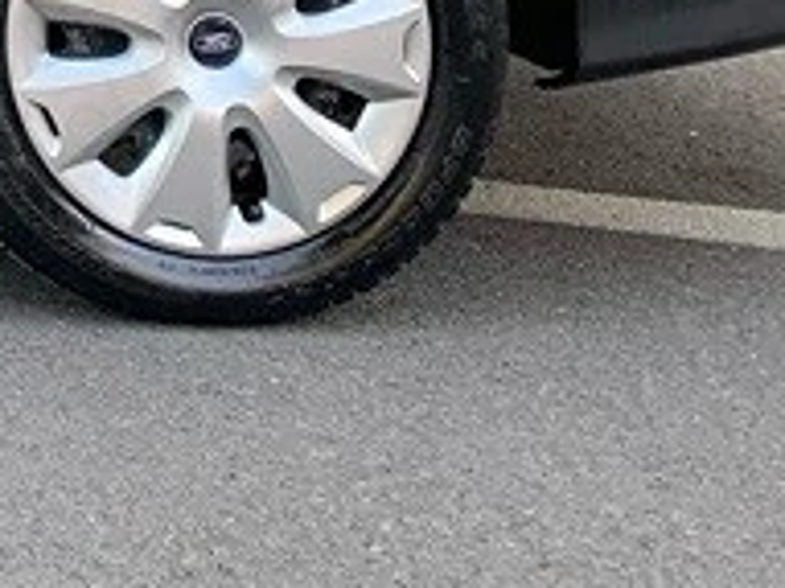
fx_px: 3082
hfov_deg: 12.2
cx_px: -958
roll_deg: -0.6
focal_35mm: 136
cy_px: -785
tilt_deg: -2.5
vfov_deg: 9.7
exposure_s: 1/121
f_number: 1.8
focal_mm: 4.25
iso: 80
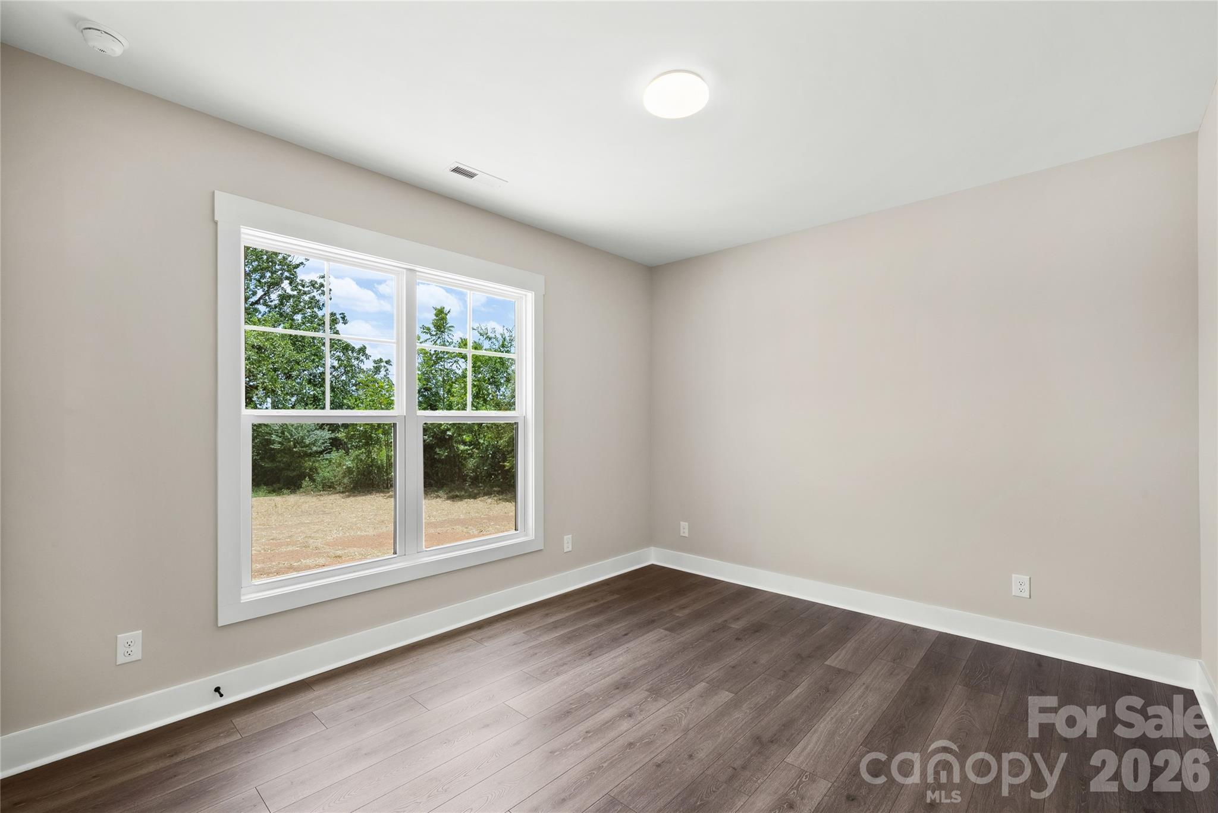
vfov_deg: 77.4
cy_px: 406
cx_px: 609
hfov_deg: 100.4
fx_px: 508
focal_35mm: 15
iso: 100
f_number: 11
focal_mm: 15
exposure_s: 1/4
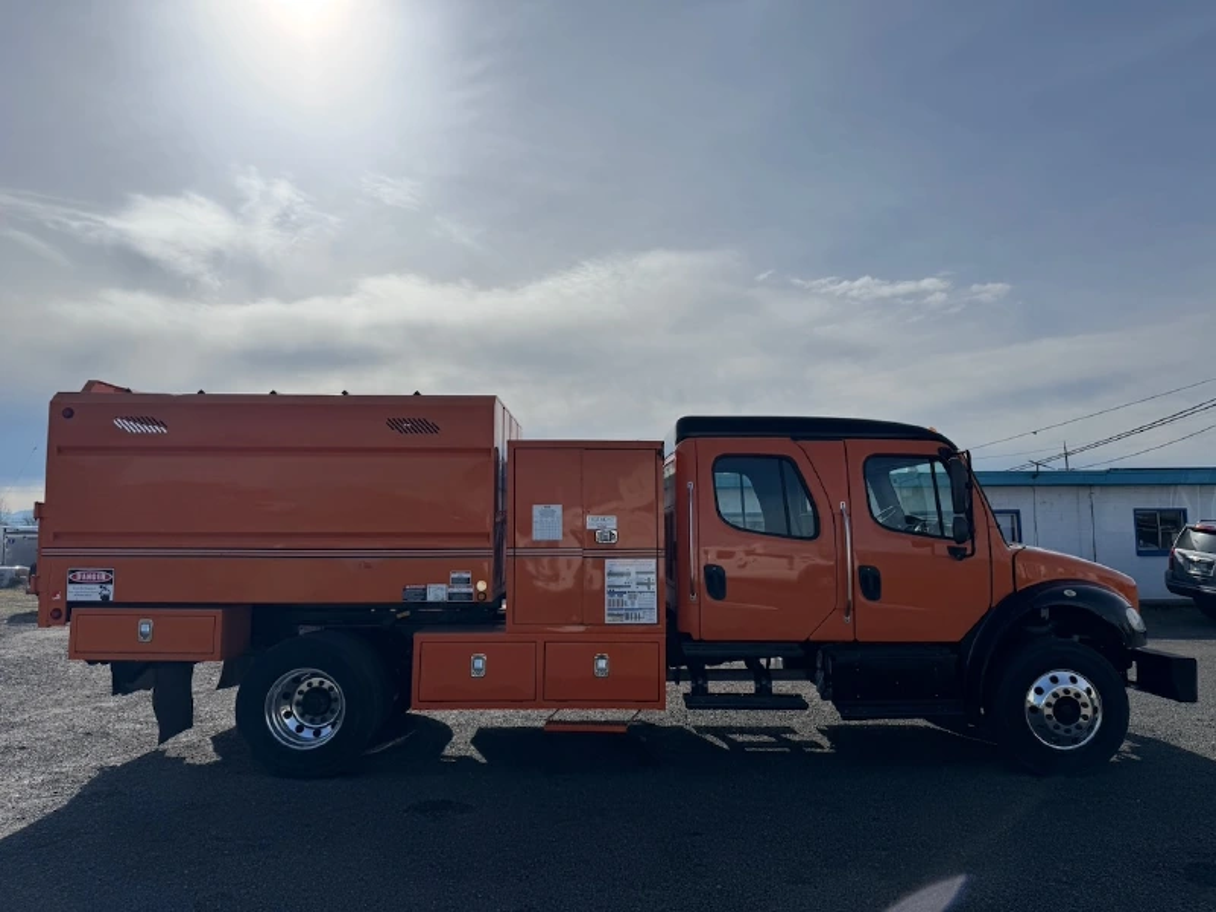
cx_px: 608
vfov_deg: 56.8
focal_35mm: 24
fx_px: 843
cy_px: 456
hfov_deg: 71.6
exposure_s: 1/15152
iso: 64
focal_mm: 6.76
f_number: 1.78
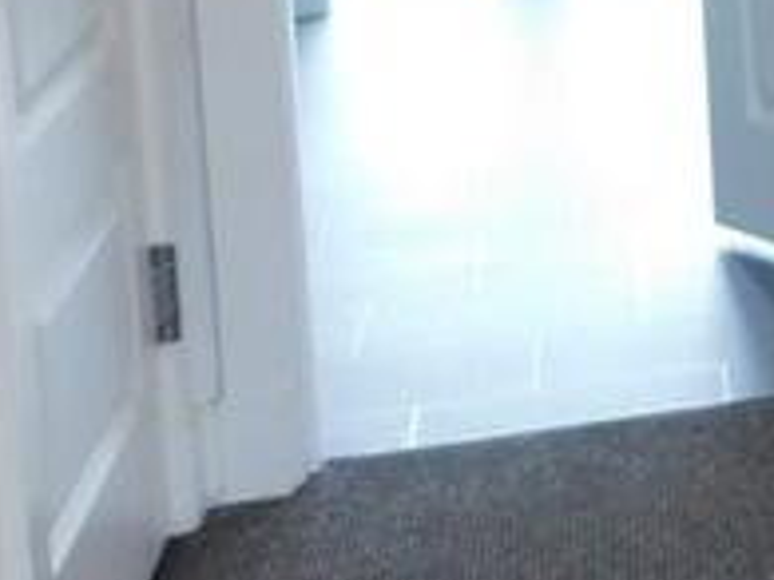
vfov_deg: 11.7
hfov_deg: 12.2
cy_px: -310
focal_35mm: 121
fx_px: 2704
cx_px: 1985
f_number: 3
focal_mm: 4
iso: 320
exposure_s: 1/30
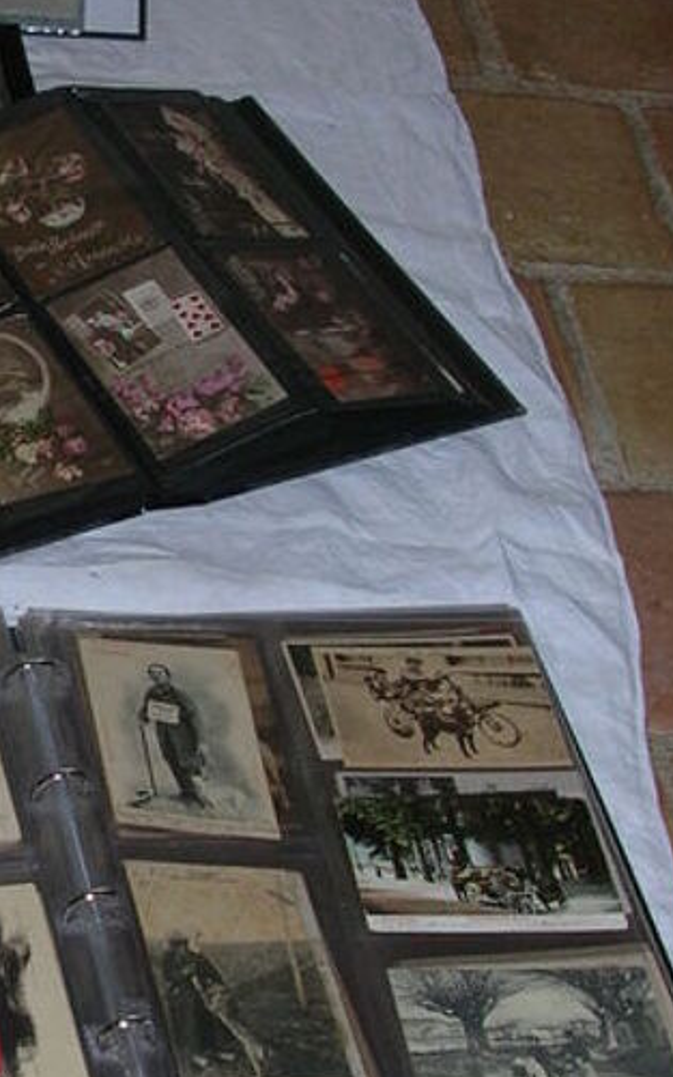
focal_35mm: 99
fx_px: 2906
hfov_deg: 12.9
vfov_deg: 21.0
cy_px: 599
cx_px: -148
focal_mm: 5.8
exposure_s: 1/60.1
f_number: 2.8
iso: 50
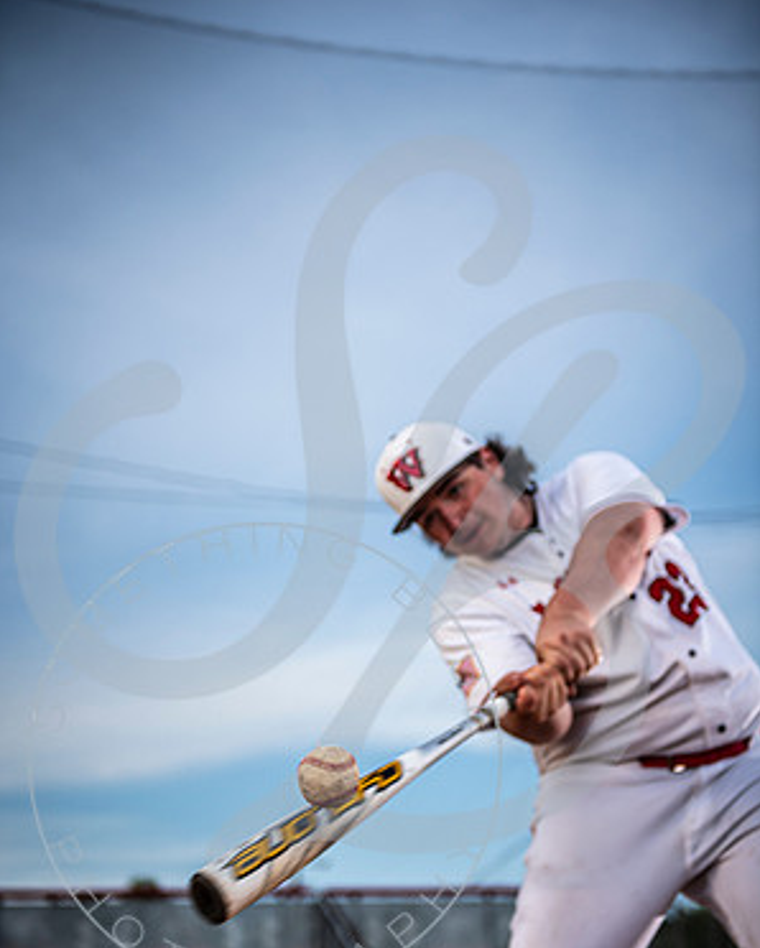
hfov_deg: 25.8
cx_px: 380
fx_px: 1658
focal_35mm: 59
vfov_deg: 31.9
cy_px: 566
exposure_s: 1/1600
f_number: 2.8
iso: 100
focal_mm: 52
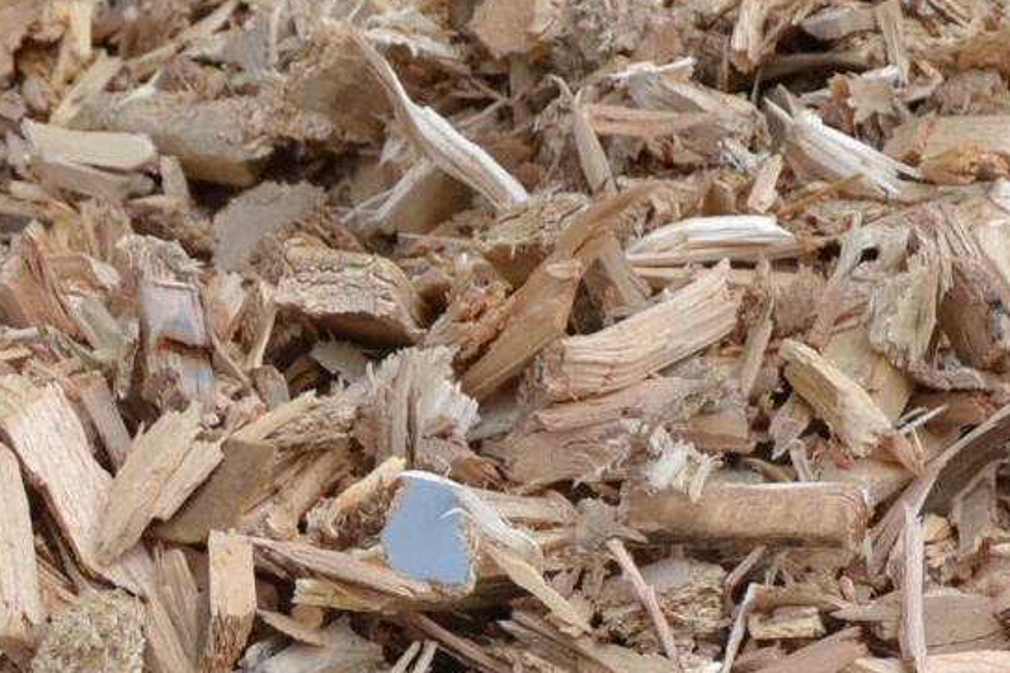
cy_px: 996
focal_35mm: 212
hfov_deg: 9.7
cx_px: 437
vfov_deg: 6.4
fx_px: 5947
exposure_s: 1/125
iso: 160
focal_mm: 30
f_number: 5.6
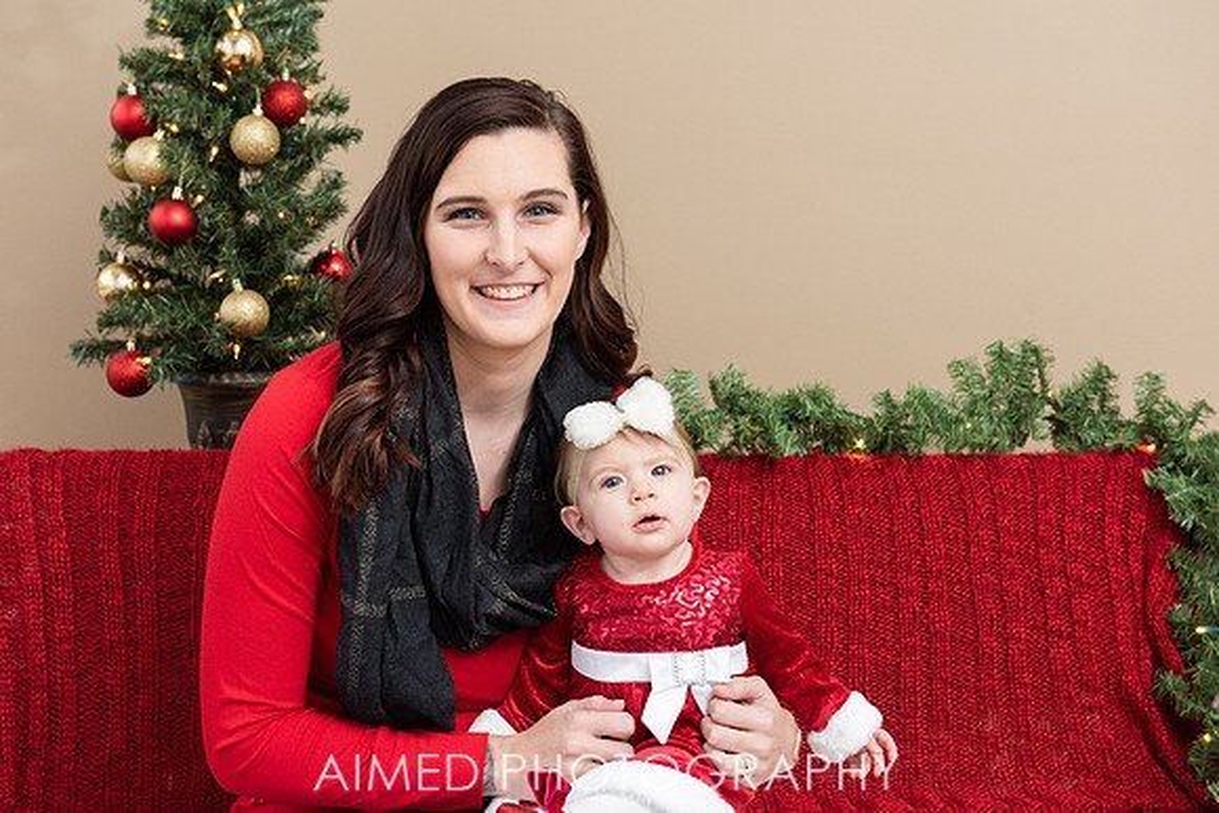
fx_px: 2181
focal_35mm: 64
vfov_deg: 21.1
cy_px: 406
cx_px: 610
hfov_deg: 31.2
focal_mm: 62
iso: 1250
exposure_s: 1/200
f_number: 5.6
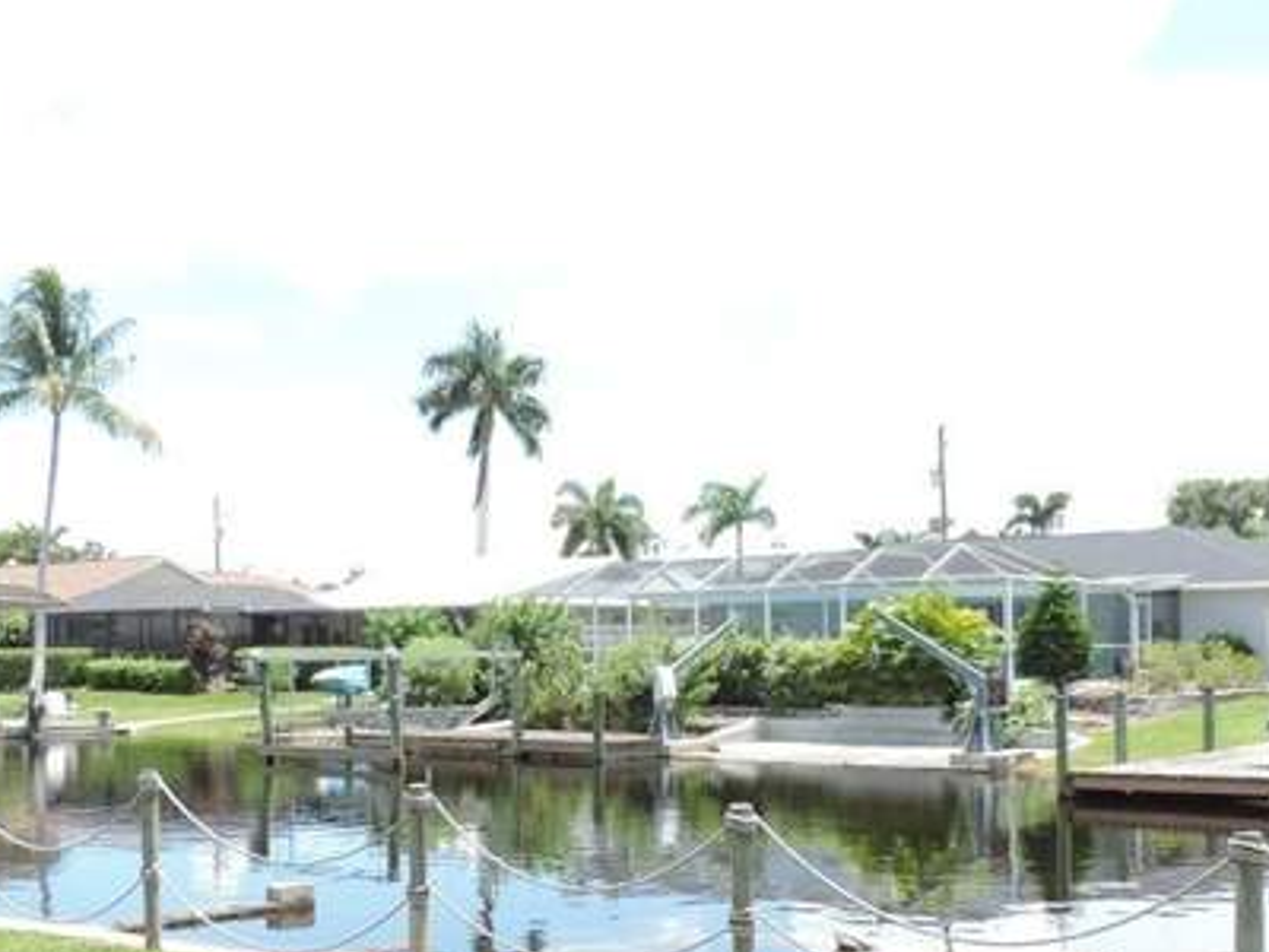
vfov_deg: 30.2
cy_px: 581
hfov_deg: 39.7
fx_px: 1760
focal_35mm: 48
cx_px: 619
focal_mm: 4.3
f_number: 3
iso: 80
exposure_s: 1/400
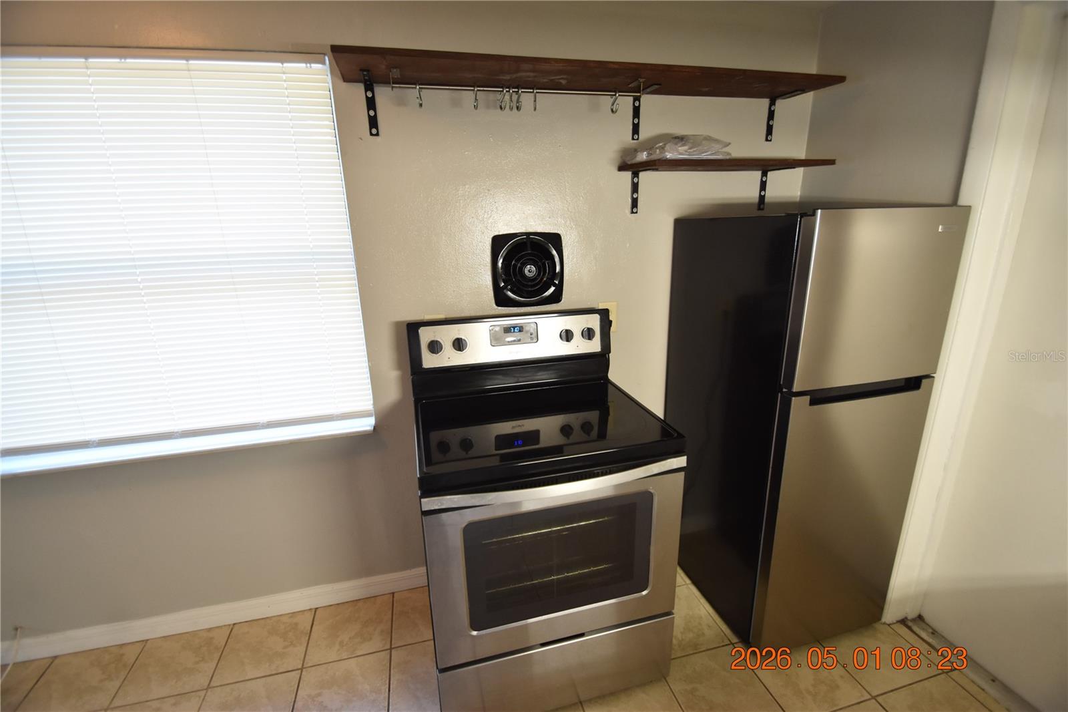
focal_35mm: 15
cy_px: 356
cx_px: 534
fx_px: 445
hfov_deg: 100.4
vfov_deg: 77.3
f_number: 3.5
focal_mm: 10
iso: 800
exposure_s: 1/60
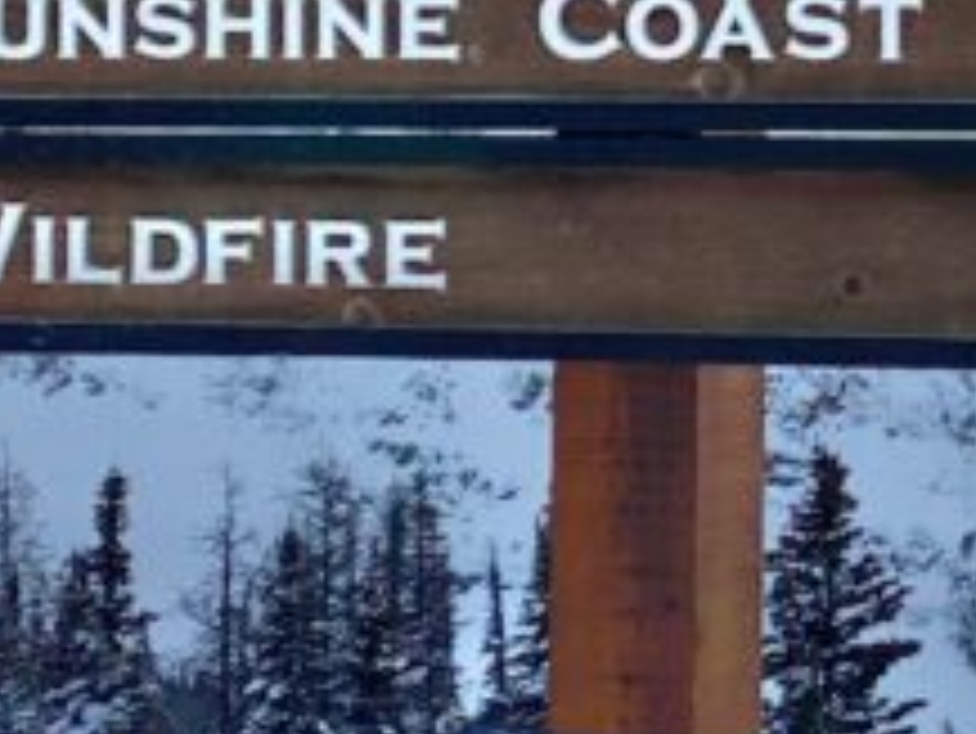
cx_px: 1385
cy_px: -95
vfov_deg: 7.7
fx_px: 5416
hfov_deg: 10.0
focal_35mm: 192
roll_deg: +0.1
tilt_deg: +5.5
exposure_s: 1/4785
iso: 25
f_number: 2
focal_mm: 6
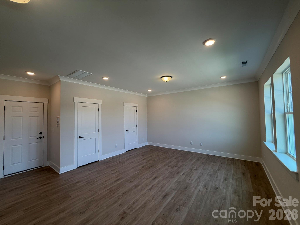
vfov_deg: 85.7
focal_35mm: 14
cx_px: 150
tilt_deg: +2.2
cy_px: 112
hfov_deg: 102.1
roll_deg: +1.3
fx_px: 121
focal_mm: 2.22
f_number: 2.2
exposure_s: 1/120
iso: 80
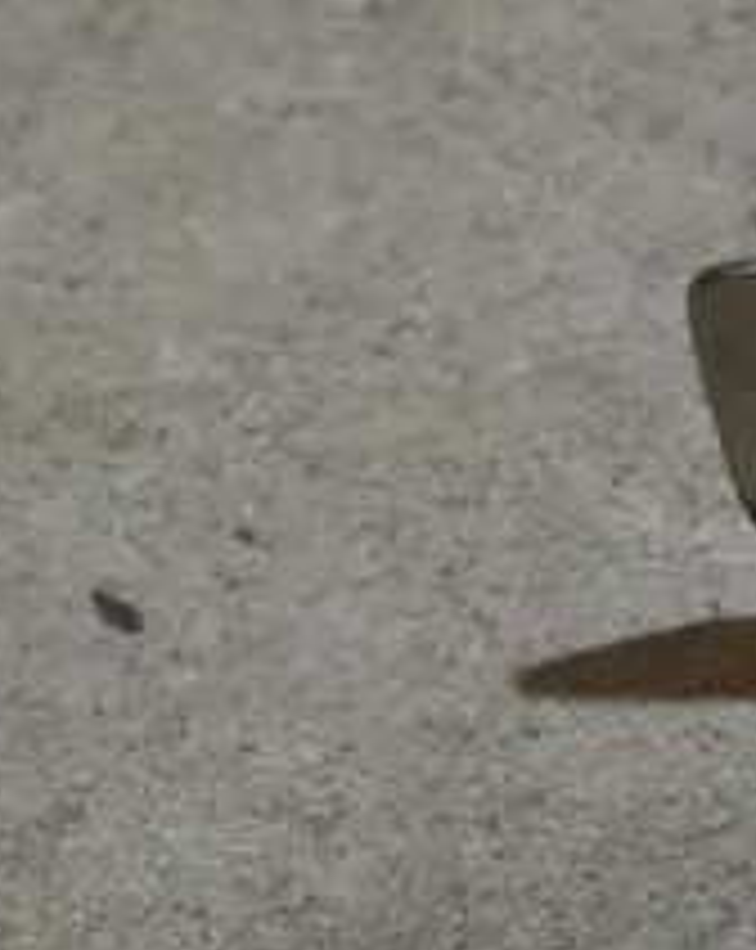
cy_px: 754
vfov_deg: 7.8
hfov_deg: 6.1
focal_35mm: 247
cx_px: 1368
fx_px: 6928
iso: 400
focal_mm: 26
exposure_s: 1/60
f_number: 5.3
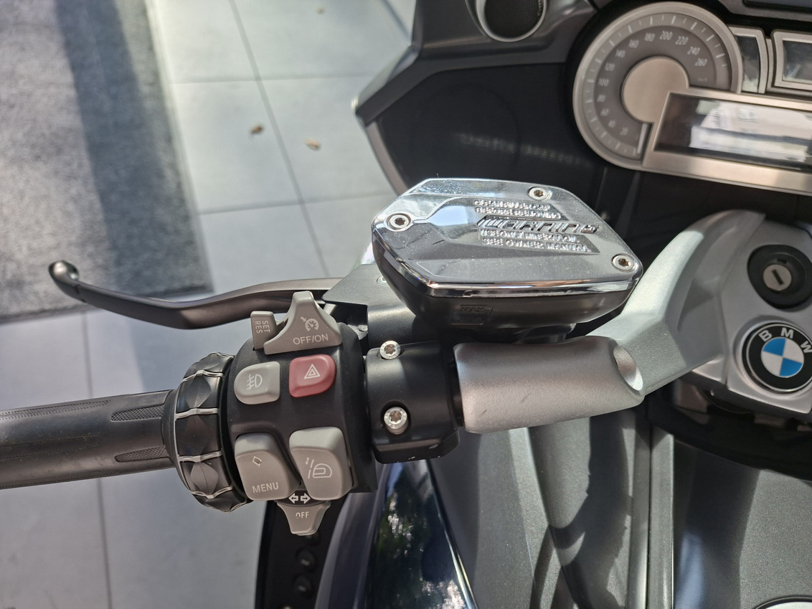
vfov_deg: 58.9
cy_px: 304
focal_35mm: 23
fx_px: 540
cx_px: 406
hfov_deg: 73.9
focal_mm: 5.54
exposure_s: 1/139
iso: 40
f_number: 1.8
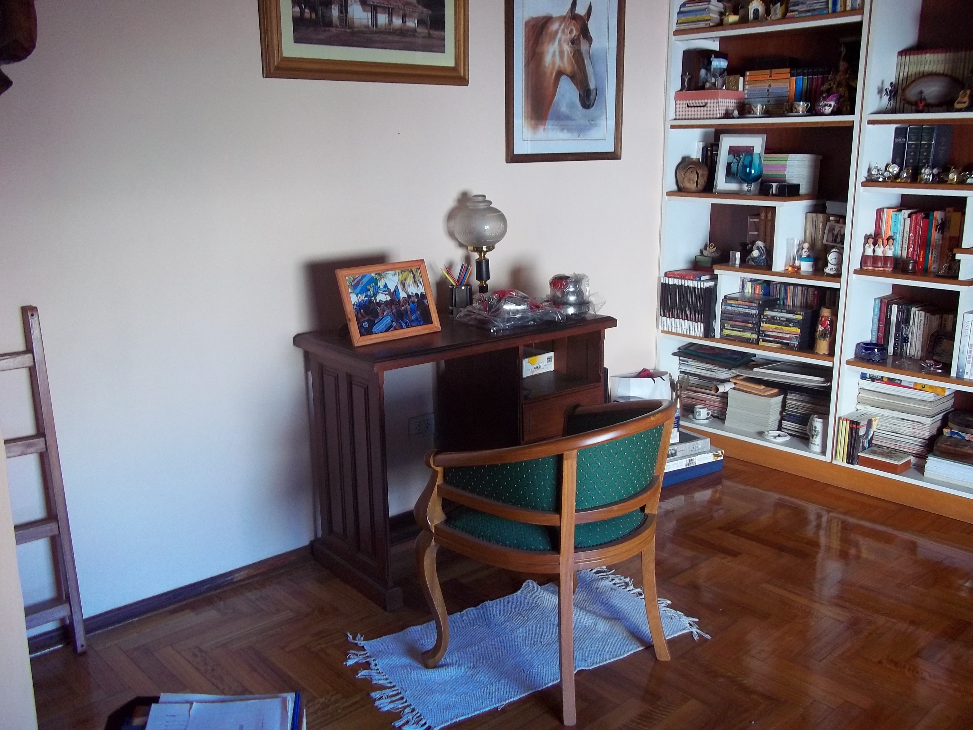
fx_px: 899
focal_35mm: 32
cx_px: 486
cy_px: 365
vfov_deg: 44.2
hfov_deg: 56.8
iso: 160
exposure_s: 1/13
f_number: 2.9
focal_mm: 5.7
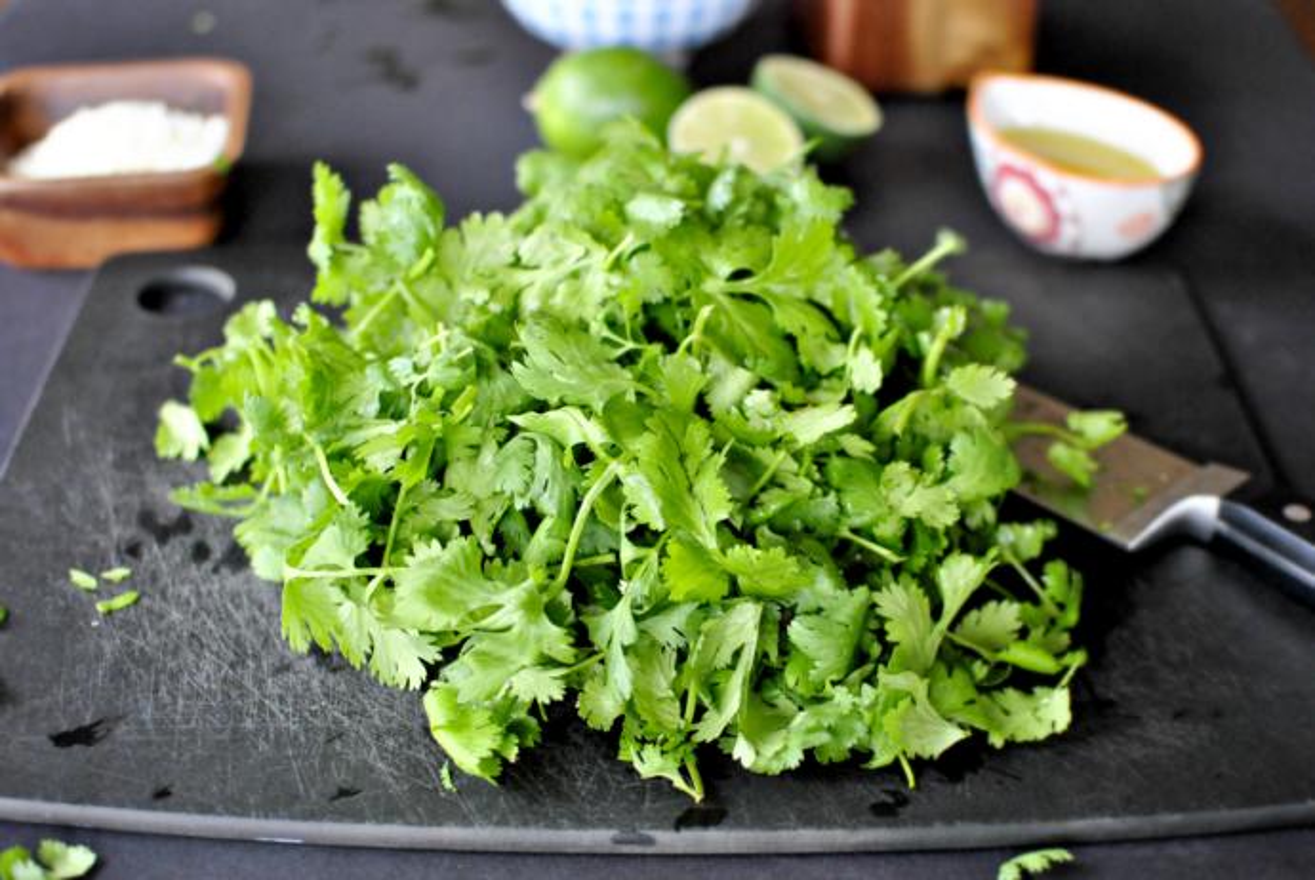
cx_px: 658
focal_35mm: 52
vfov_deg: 25.8
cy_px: 440
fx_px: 1920
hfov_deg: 37.8
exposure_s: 1/250
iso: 800
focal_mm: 35
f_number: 2.5
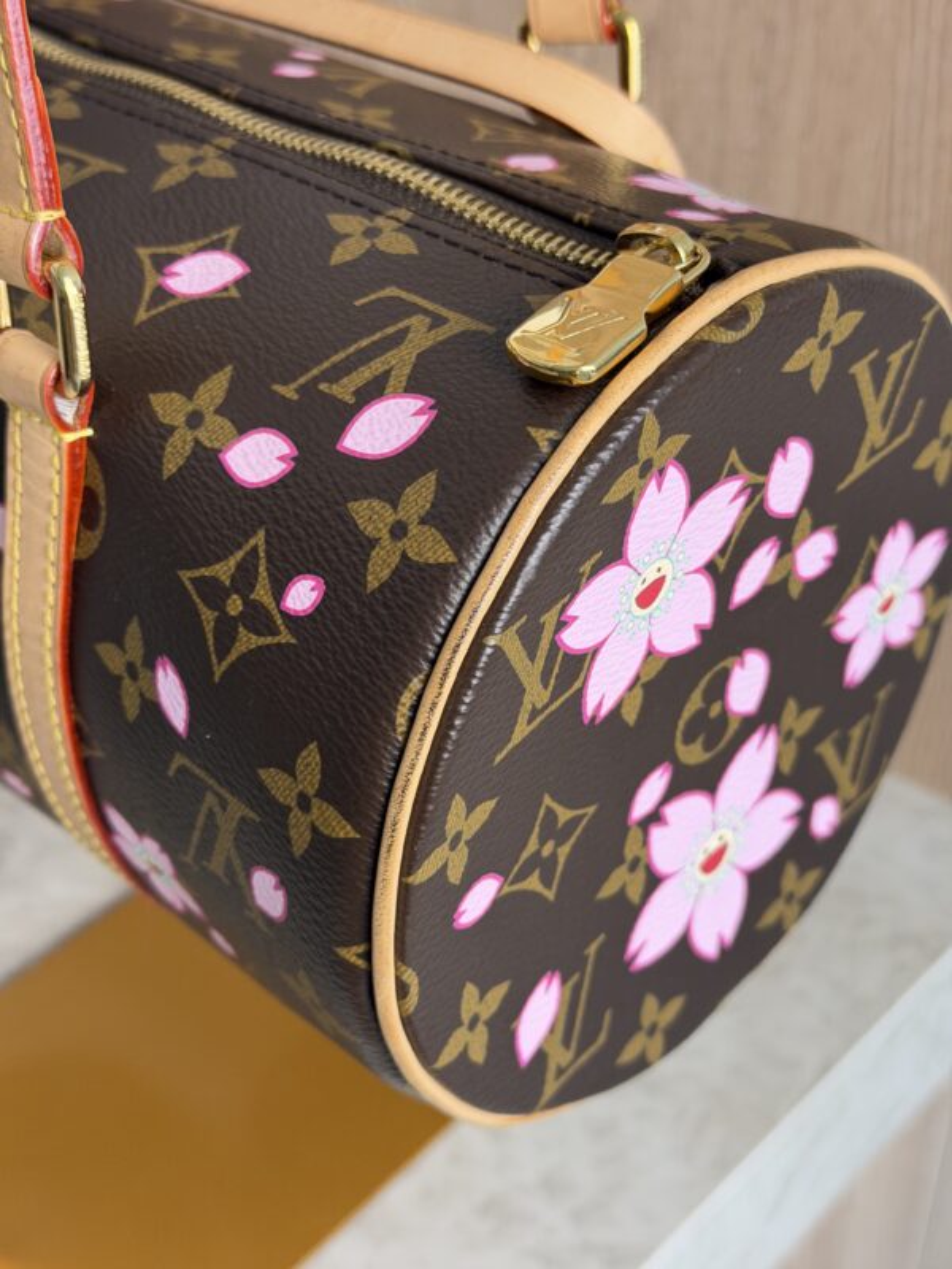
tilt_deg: -36.0
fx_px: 1760
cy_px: 634
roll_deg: +0.6
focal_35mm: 48
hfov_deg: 30.3
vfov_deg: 39.7
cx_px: 476
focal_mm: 6.76
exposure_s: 1/60
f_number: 1.78
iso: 80
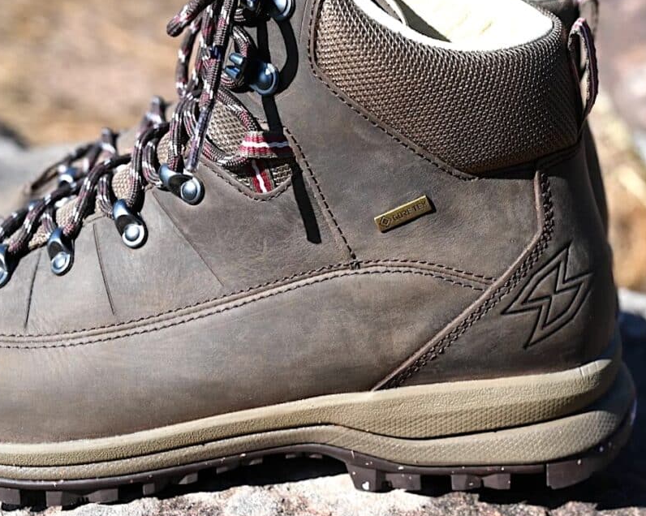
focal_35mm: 64
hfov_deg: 29.6
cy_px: 255
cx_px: 368
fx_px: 1223
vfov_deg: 23.8
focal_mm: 53
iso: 100
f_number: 6.3
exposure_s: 1/320
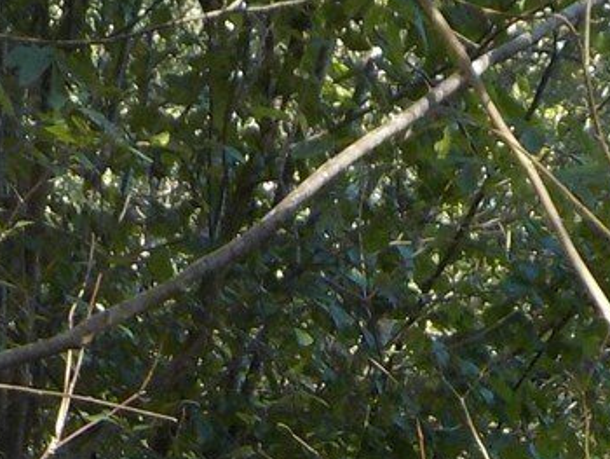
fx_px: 2416
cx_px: 354
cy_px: 983
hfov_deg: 14.4
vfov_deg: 9.9
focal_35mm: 137
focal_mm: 4.1
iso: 125
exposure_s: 1/80
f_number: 3.3
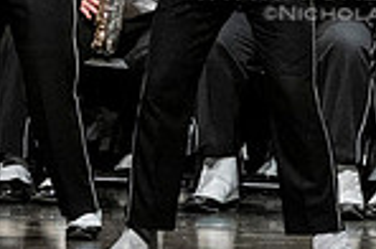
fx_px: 8869
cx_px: 368
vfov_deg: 1.6
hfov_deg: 2.4
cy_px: -102
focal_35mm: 851
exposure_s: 1/500
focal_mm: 145
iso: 4000
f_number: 4
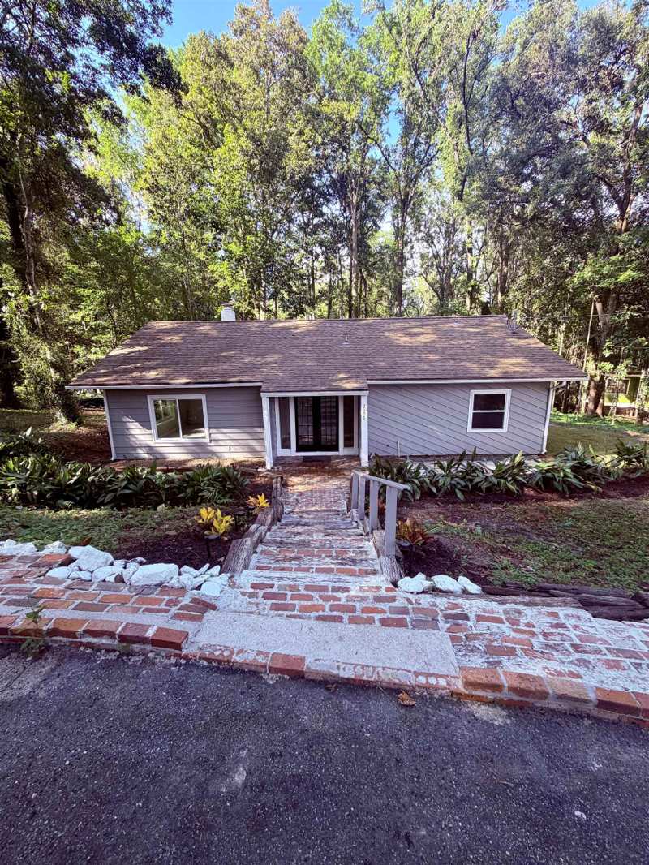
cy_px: 432
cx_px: 324
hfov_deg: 85.7
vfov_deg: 102.1
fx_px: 350
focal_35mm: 14
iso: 64
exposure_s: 1/121
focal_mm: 2.22
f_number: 2.2
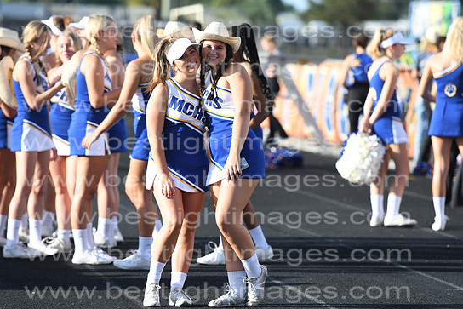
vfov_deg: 4.8
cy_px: 162
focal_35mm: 288
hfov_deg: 7.2
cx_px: 218
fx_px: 3705
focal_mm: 180
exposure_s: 1/1250
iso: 200
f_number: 4
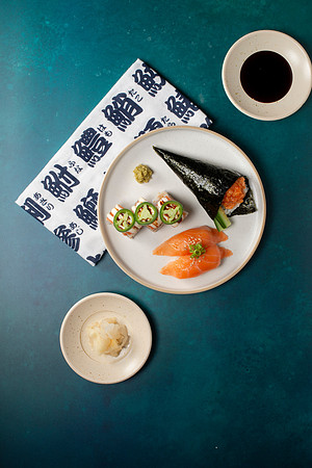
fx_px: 650
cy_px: 234
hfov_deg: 27.0
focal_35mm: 50
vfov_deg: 39.6
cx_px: 156
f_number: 11
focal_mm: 50
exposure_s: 1/200
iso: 250
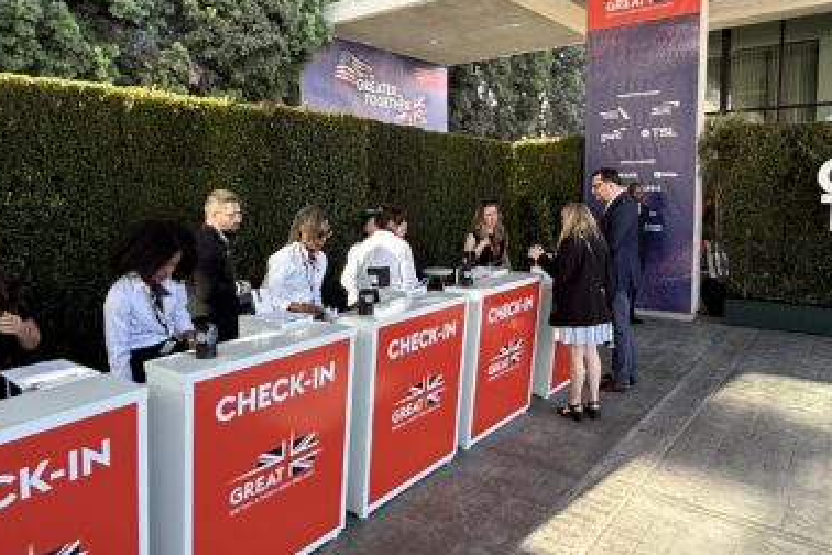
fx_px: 624
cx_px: 423
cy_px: 254
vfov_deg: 47.9
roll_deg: -0.4
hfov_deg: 67.4
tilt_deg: -4.2
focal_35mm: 27
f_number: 2.2
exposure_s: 1/99
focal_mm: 2.22
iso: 100
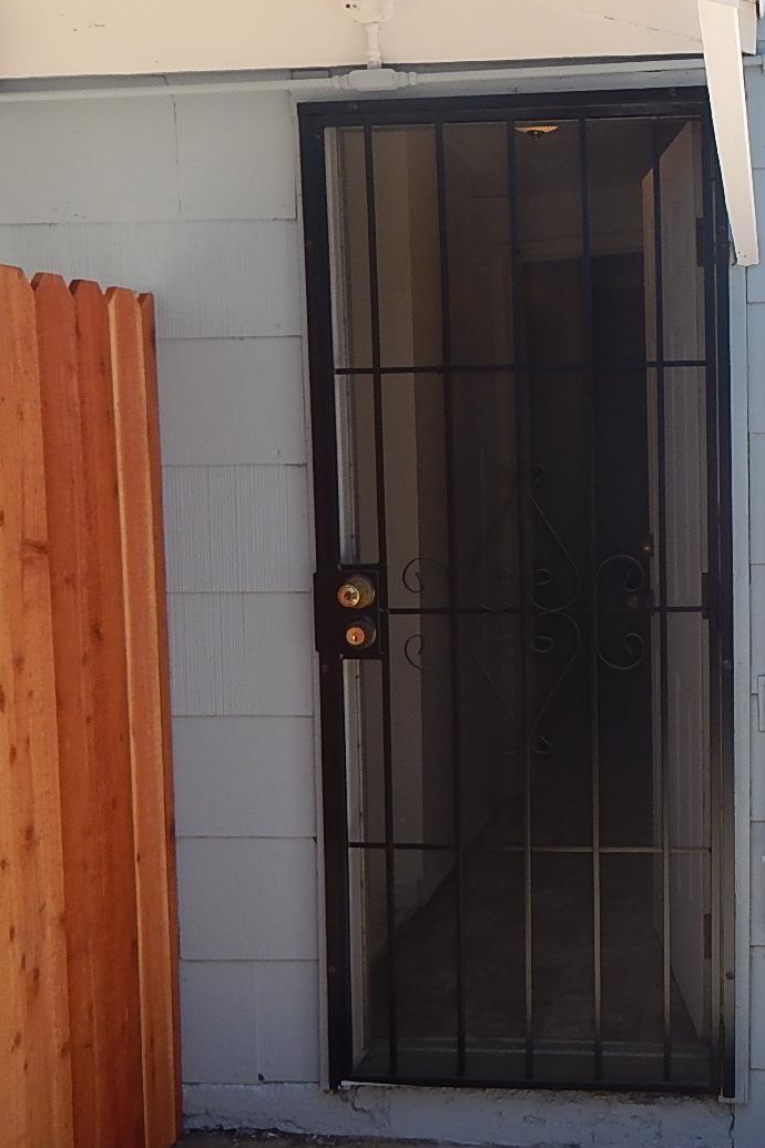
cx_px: 664
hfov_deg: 28.9
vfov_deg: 43.6
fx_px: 1434
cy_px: 550
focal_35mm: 45
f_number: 3.9
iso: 125
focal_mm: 5
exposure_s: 1/250
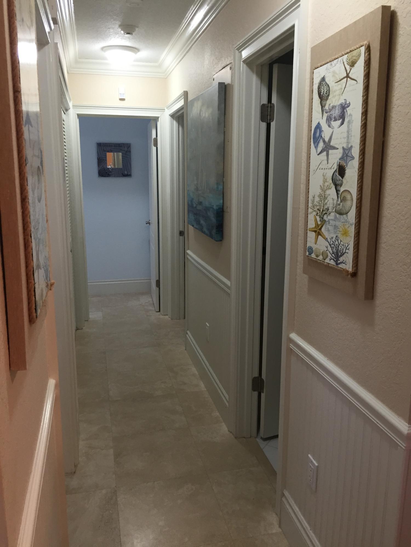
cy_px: 274
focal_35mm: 29
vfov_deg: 61.7
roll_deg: +0.2
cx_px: 206
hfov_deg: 48.2
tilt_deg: -13.5
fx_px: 459
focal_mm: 4.15
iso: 100
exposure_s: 1/30
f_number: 2.2
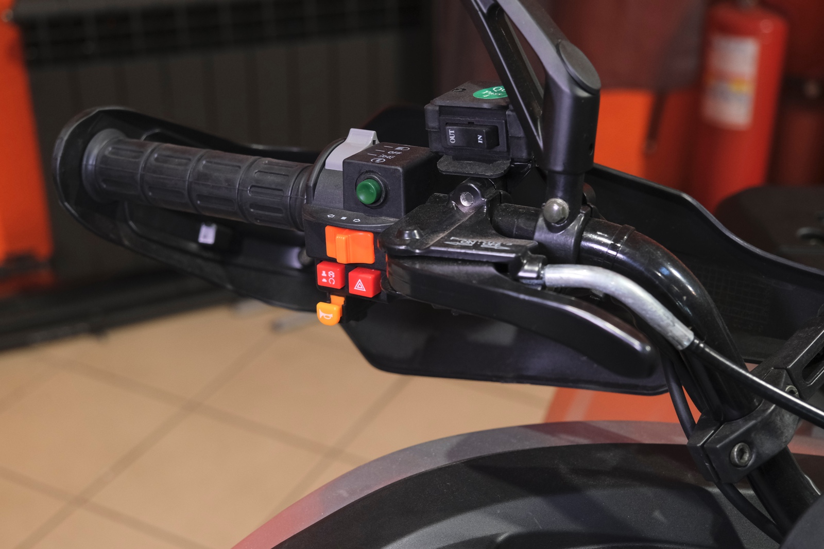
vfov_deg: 27.5
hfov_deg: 40.3
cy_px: 274
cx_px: 412
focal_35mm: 49
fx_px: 1122
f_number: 4
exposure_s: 1/125
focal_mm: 32.5
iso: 1600
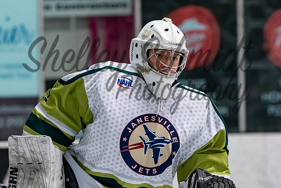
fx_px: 2470
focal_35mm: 316
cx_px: 169
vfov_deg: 4.3
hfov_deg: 6.5
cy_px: 69
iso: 2000
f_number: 3.2
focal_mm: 150
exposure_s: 1/800
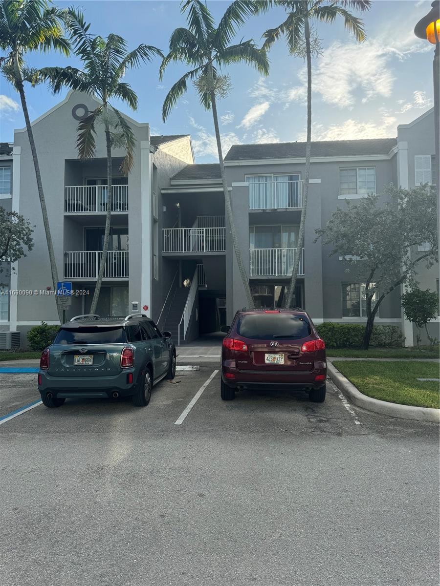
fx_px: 407
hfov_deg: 56.8
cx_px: 220
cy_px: 293
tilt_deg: +2.4
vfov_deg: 71.6
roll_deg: +0.5
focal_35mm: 24
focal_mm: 6.76
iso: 80
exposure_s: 1/1767
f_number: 1.78
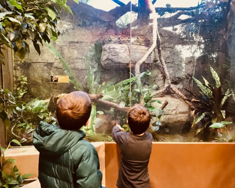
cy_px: 99
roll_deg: +1.0
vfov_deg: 44.5
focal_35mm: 33
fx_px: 230
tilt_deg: -6.4
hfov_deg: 54.2
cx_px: 119
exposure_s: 1/15
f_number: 1.8
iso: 64
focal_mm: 3.99
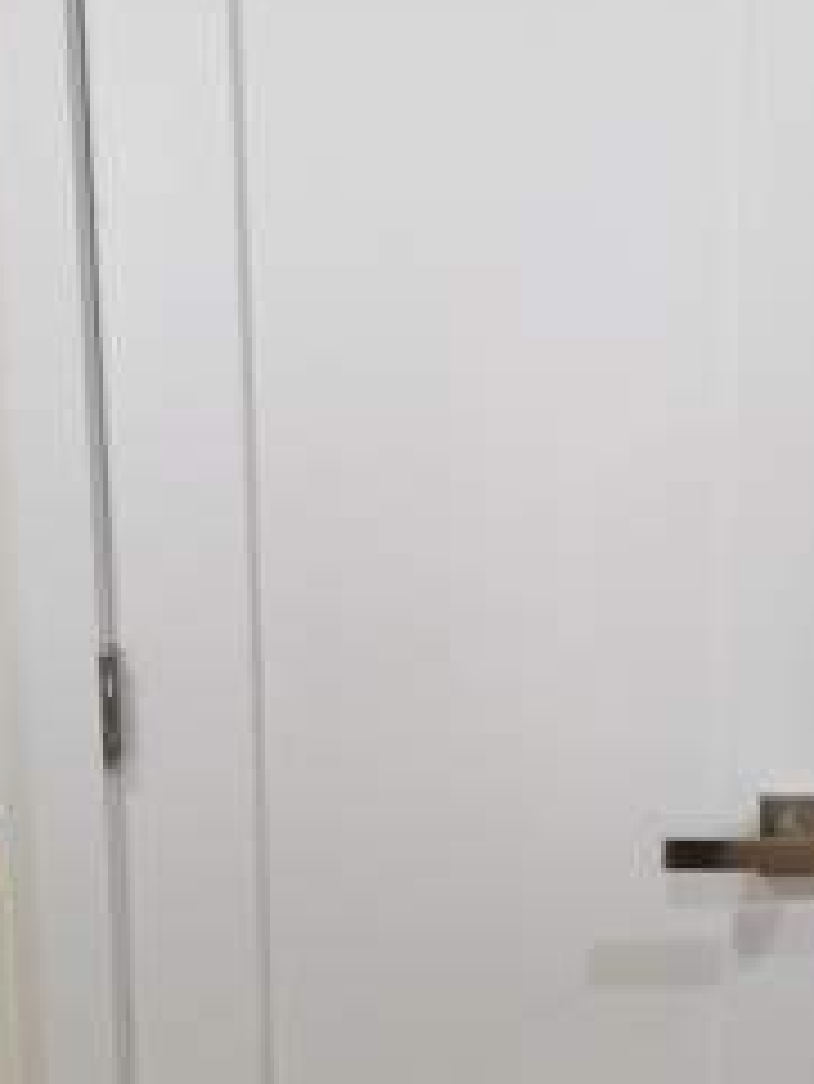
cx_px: 594
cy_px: 553
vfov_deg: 31.7
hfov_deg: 23.8
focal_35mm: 61
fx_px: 1911
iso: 100
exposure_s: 1/60
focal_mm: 5.4
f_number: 1.8
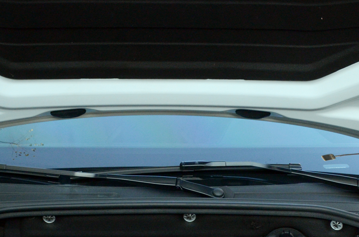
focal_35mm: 67
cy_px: 183
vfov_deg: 20.0
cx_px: 151
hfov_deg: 30.1
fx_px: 667
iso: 1000
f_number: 8
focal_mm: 20
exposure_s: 1/200
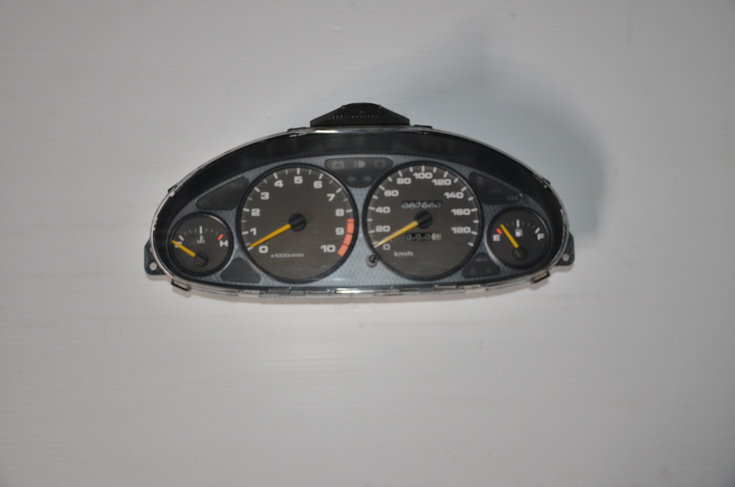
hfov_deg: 48.0
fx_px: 825
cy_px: 244
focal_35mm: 40
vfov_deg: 32.9
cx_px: 368
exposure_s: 1/60
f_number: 4
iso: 800
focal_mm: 27
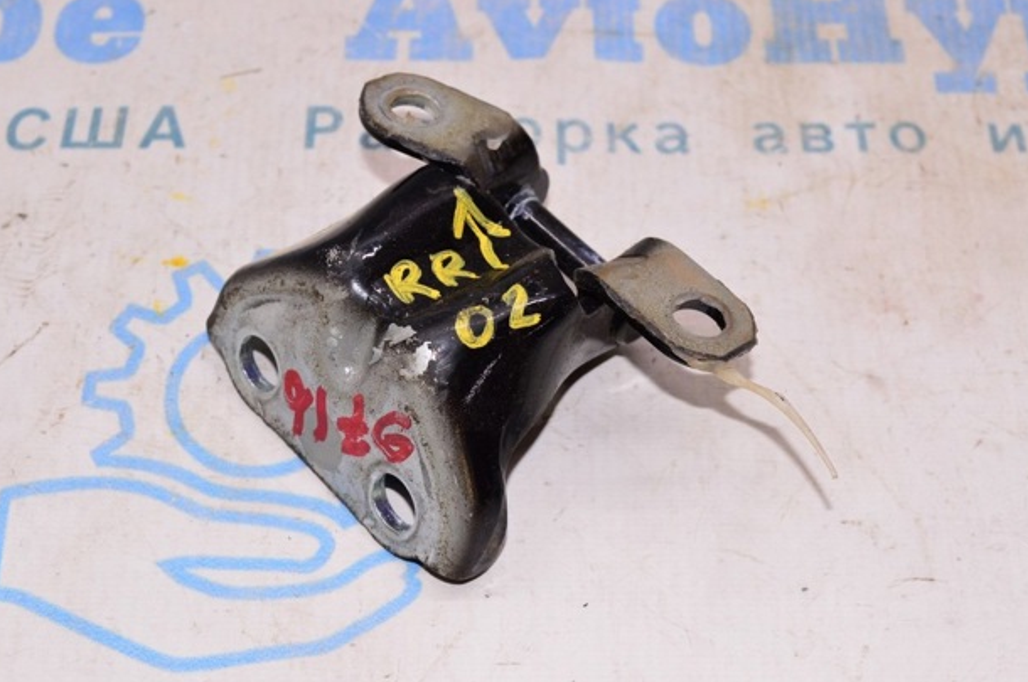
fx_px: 1797
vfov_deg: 21.5
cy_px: 328
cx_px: 507
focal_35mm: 63
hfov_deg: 31.9
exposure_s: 1/125
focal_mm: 40
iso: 1600
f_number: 8
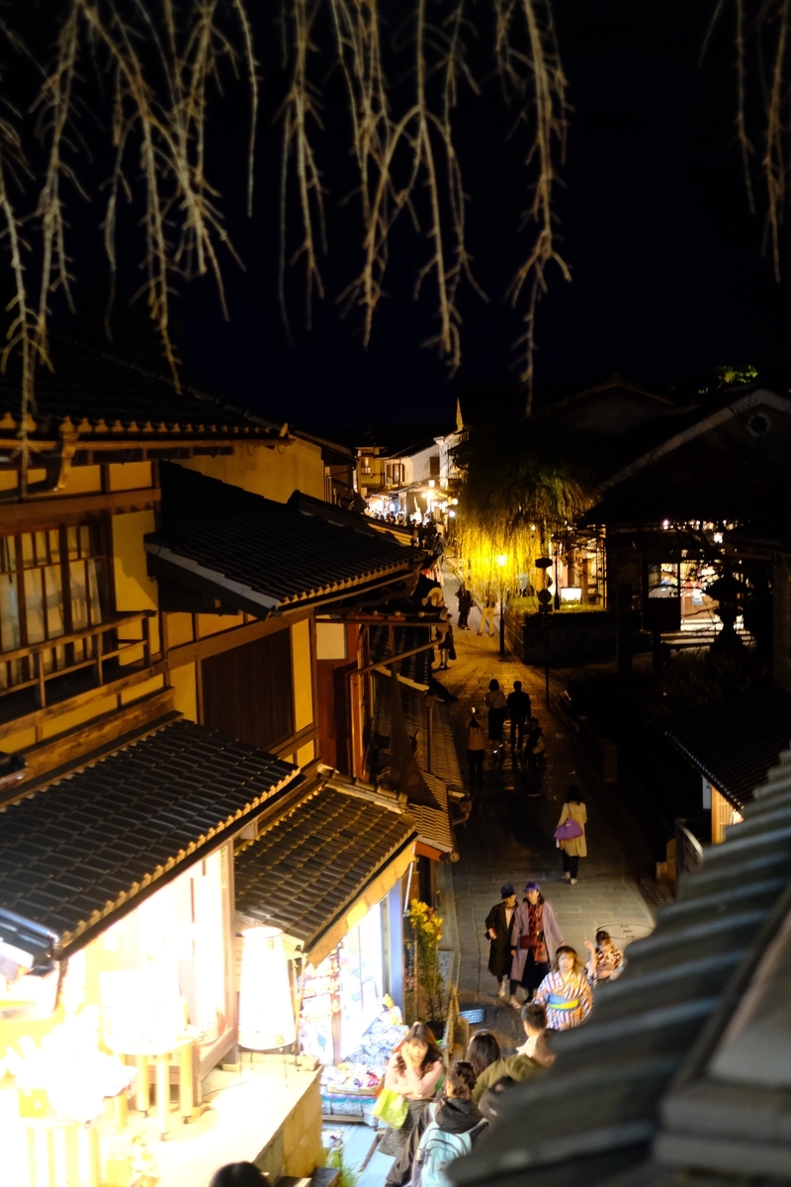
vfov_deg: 37.5
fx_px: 1747
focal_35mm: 53
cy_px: 594
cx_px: 396
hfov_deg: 25.5
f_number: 1.8
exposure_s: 1/30
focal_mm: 35
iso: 3200
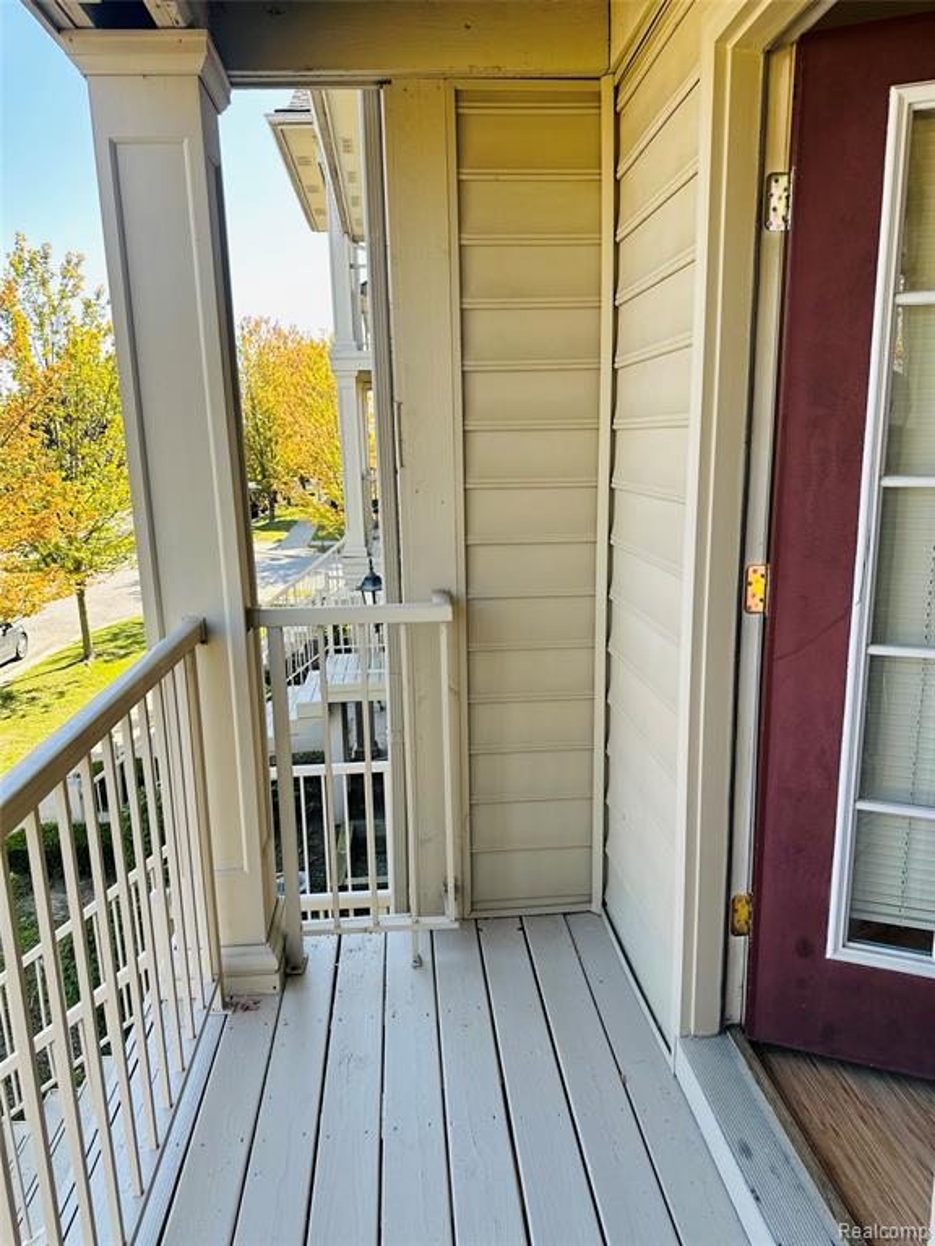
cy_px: 623
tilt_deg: -10.5
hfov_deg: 56.8
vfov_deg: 71.6
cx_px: 468
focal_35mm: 24
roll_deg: +0.7
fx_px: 864
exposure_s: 1/458
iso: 80
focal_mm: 6.86
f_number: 1.78
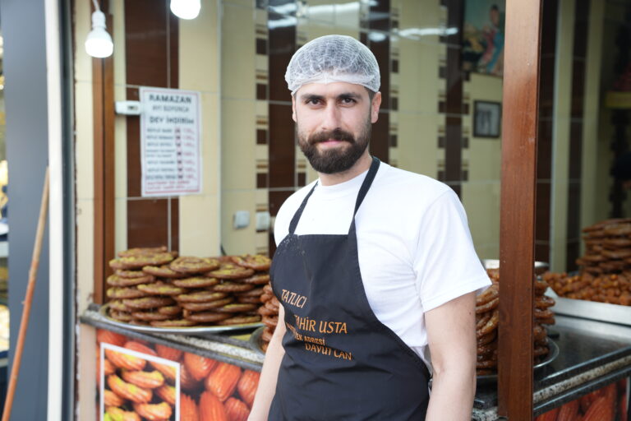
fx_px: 824
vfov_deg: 28.6
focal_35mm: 47
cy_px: 210
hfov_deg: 41.9
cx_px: 316
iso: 100
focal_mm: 47
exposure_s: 1/100
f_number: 3.5
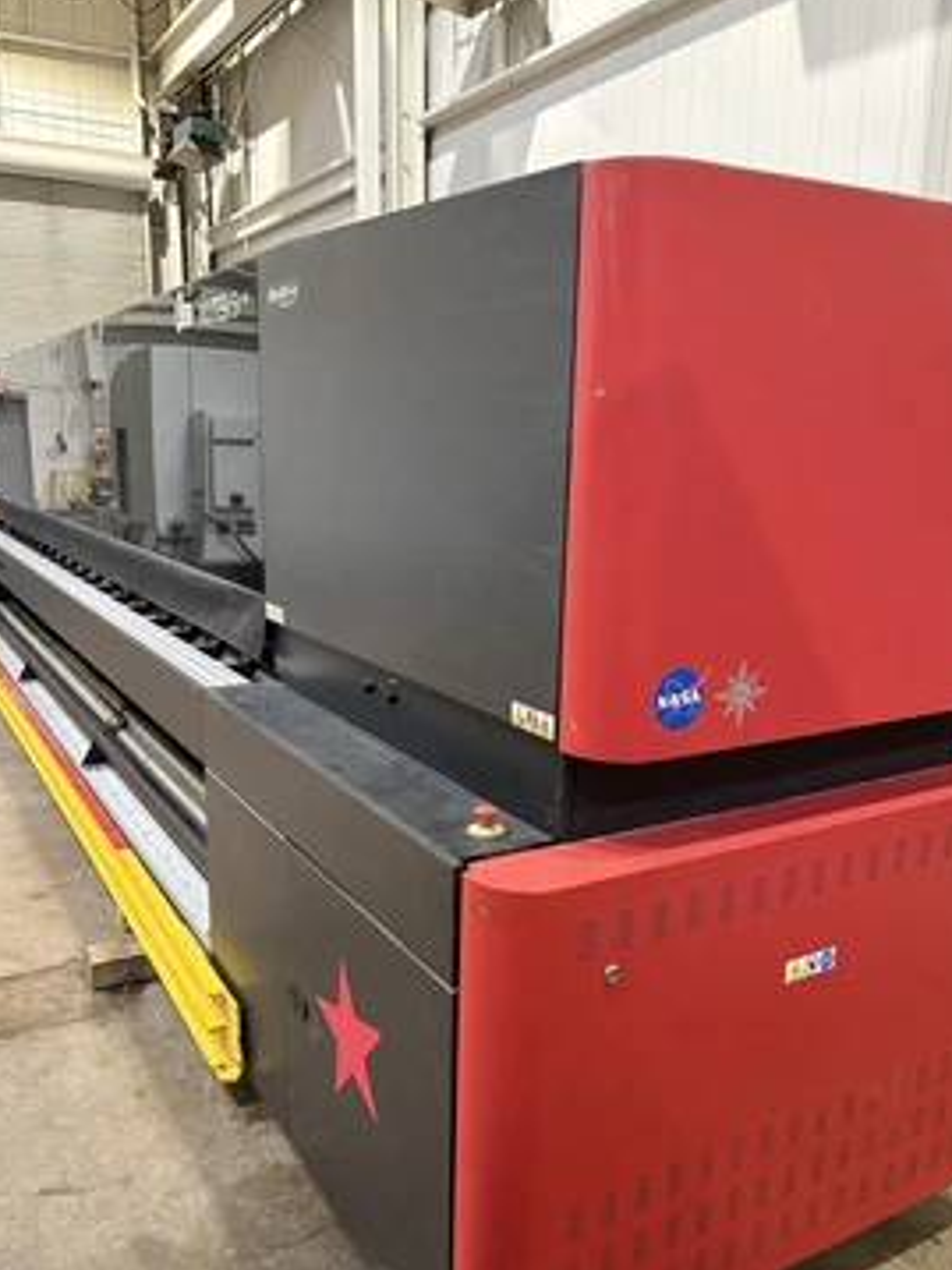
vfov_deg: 61.6
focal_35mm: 29
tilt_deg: -12.1
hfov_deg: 48.2
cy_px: 683
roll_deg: -0.9
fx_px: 1064
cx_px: 457
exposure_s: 1/60
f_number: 1.6
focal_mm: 5.96
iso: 250
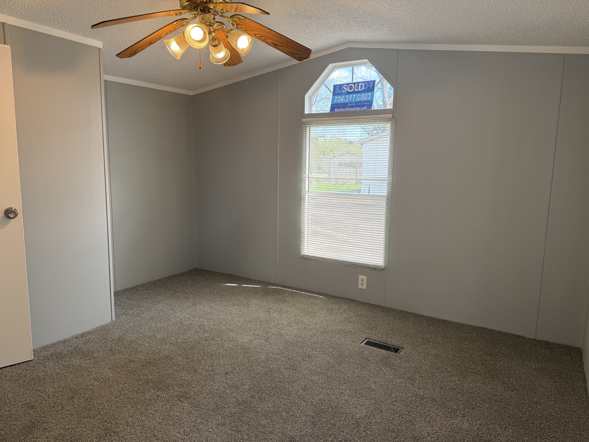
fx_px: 408
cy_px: 221
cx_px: 294
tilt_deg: -8.7
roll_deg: -1.3
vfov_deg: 56.8
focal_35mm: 24
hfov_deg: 71.6
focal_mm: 6.76
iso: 80
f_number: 1.78
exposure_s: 1/171
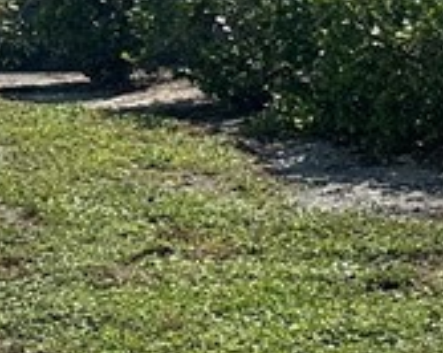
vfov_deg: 10.6
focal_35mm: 144
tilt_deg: -0.7
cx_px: 979
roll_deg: +0.1
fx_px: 1885
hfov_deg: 11.6
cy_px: -27
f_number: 1.78
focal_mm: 6.86
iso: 80
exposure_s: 1/5848
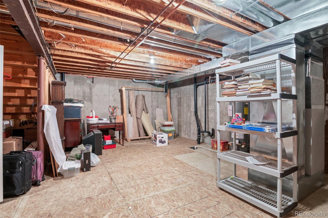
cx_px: 164
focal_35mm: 17
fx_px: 155
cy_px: 109
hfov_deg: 93.3
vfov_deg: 70.3
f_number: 8
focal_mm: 17
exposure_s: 5
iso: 400
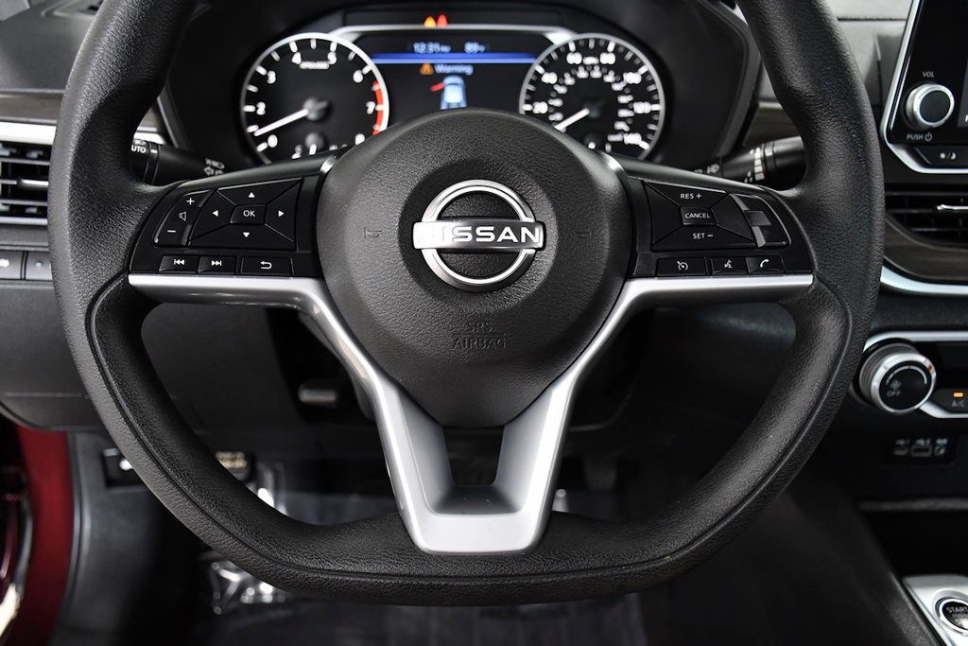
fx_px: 914
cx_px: 484
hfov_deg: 55.8
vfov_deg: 38.9
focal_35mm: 34
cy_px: 323
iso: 2500
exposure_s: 1/250
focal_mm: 23
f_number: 3.8
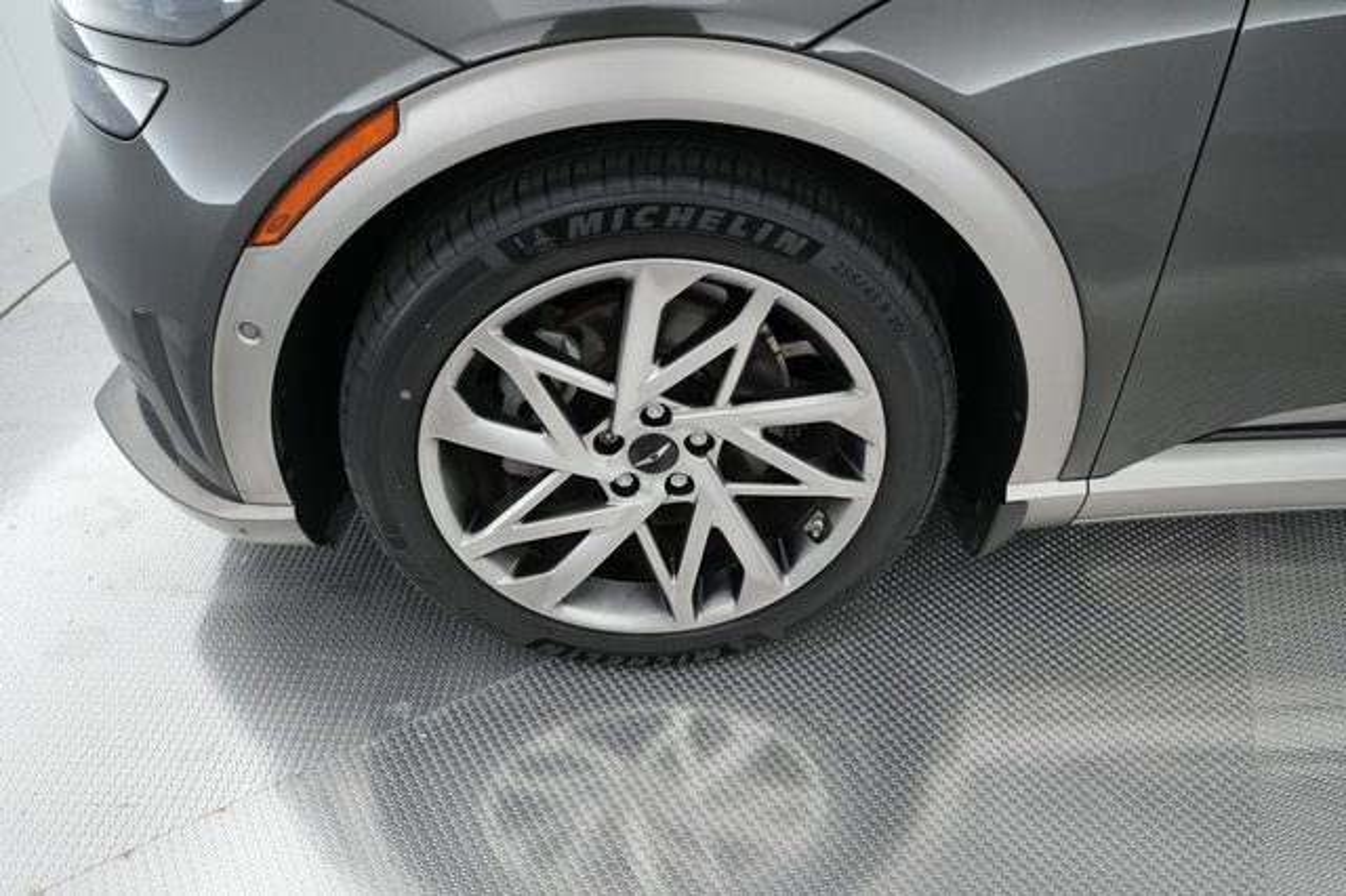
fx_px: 1046
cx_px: 673
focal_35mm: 28
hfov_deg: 65.5
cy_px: 448
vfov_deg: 46.4
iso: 3200
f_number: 2.8
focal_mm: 28
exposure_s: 1/250
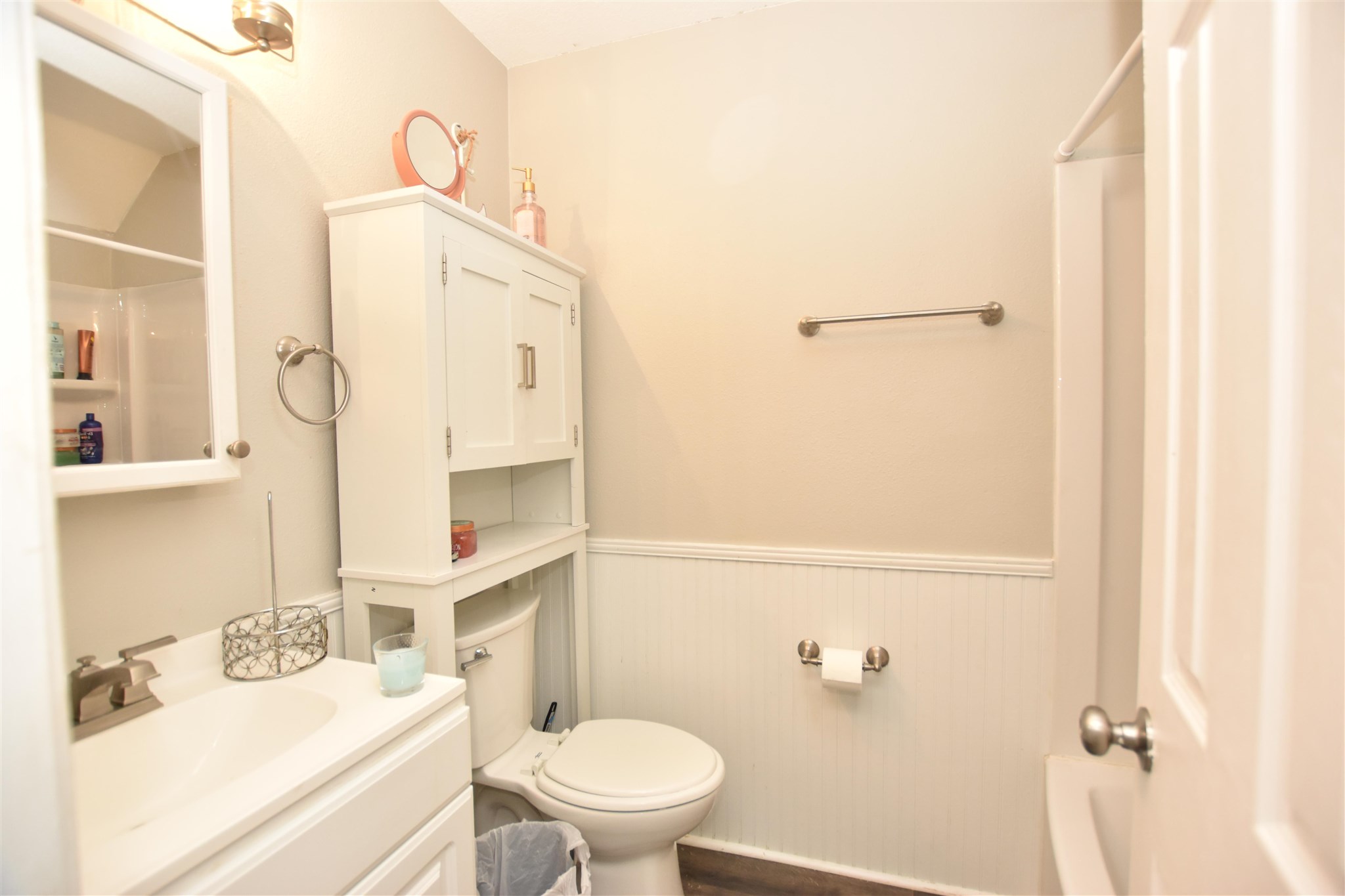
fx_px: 560
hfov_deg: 100.4
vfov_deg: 77.3
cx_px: 672
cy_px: 448
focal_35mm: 15
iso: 1000
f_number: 3.5
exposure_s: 1/250
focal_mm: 10
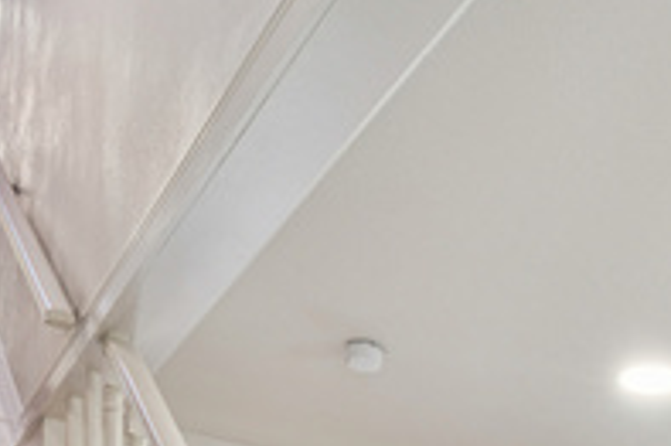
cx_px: 691
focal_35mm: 63
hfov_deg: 29.6
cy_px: 838
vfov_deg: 17.1
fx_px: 1171
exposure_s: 1.3
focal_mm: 16.5
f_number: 13
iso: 100
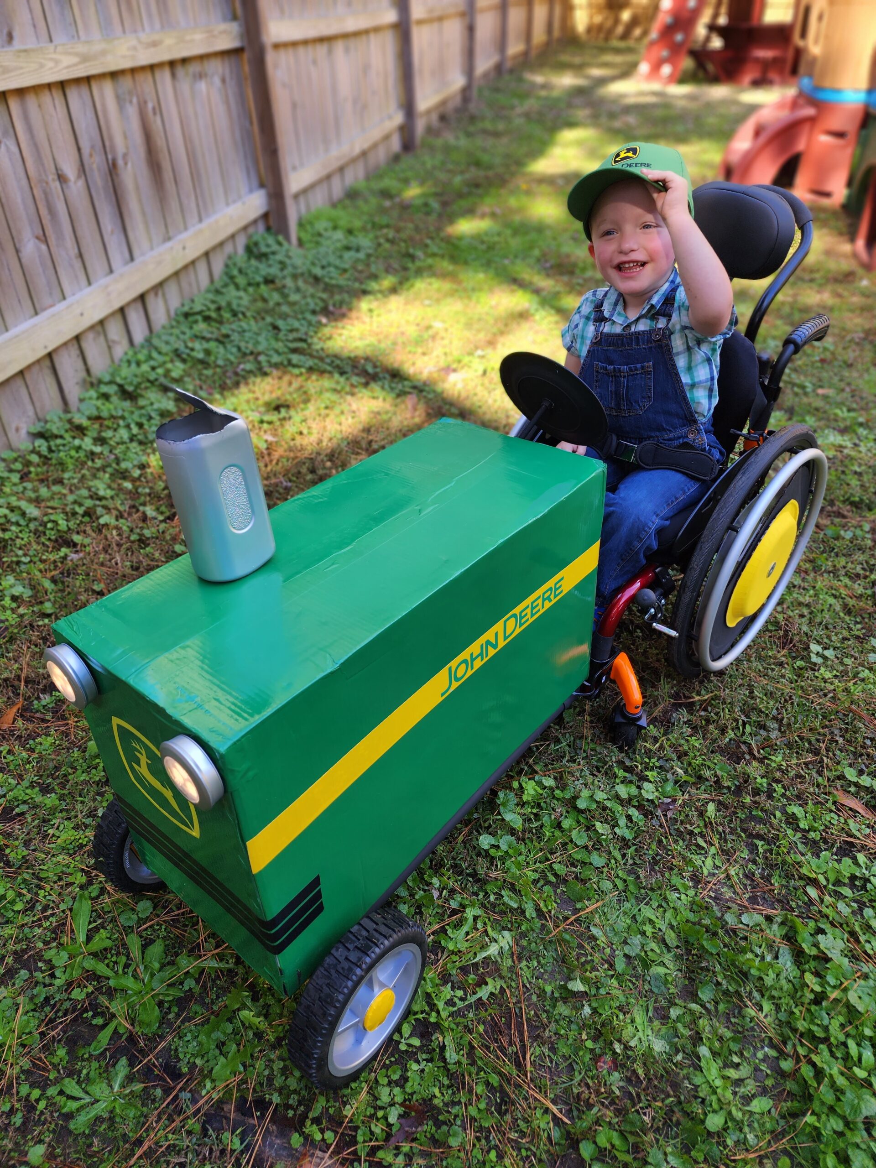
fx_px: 776
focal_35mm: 23
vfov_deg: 73.9
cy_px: 584
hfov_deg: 58.9
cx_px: 438
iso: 25
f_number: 1.8
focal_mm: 6.4
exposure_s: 1/120
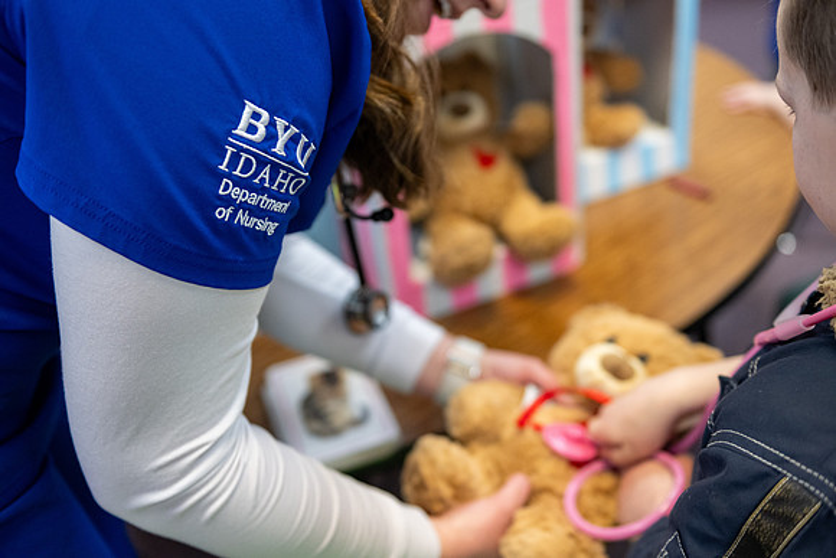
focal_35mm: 38
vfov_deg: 35.1
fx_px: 883
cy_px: 279
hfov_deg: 50.7
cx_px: 418
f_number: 2.8
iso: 2000
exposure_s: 1/320
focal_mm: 38
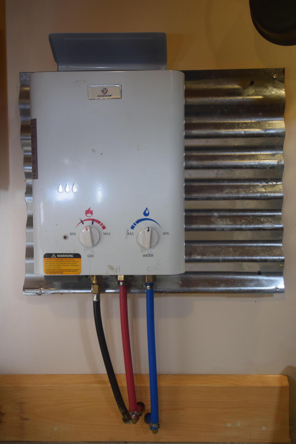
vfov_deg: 57.2
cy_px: 222
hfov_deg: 40.0
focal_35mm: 33
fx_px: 407
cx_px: 148
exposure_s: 1/80
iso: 800
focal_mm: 22
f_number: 4.5
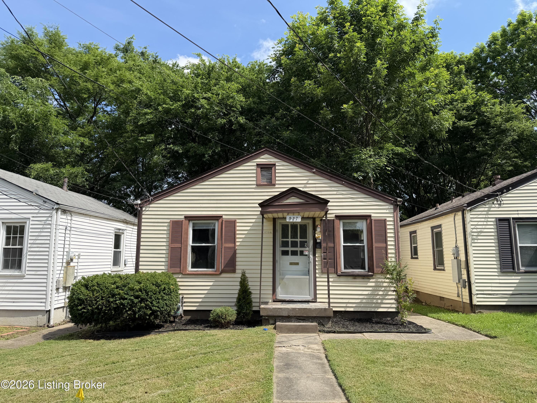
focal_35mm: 24
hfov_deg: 71.6
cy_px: 202
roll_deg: -0.3
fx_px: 372
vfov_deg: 56.8
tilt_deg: +6.9
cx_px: 268
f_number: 1.78
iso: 80
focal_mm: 6.76
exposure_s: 1/2907
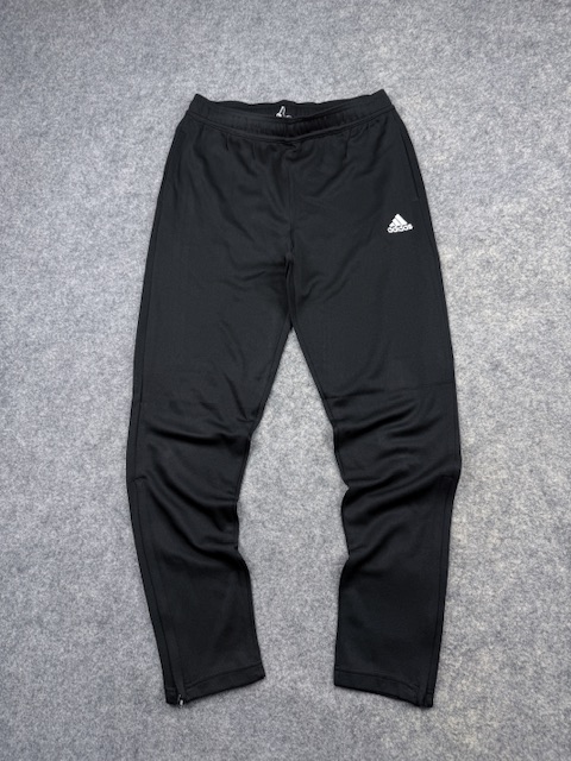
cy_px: 380
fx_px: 528
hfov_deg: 56.8
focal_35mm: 24
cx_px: 286
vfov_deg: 71.6
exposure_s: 1/121
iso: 64
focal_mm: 6.76
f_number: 1.78
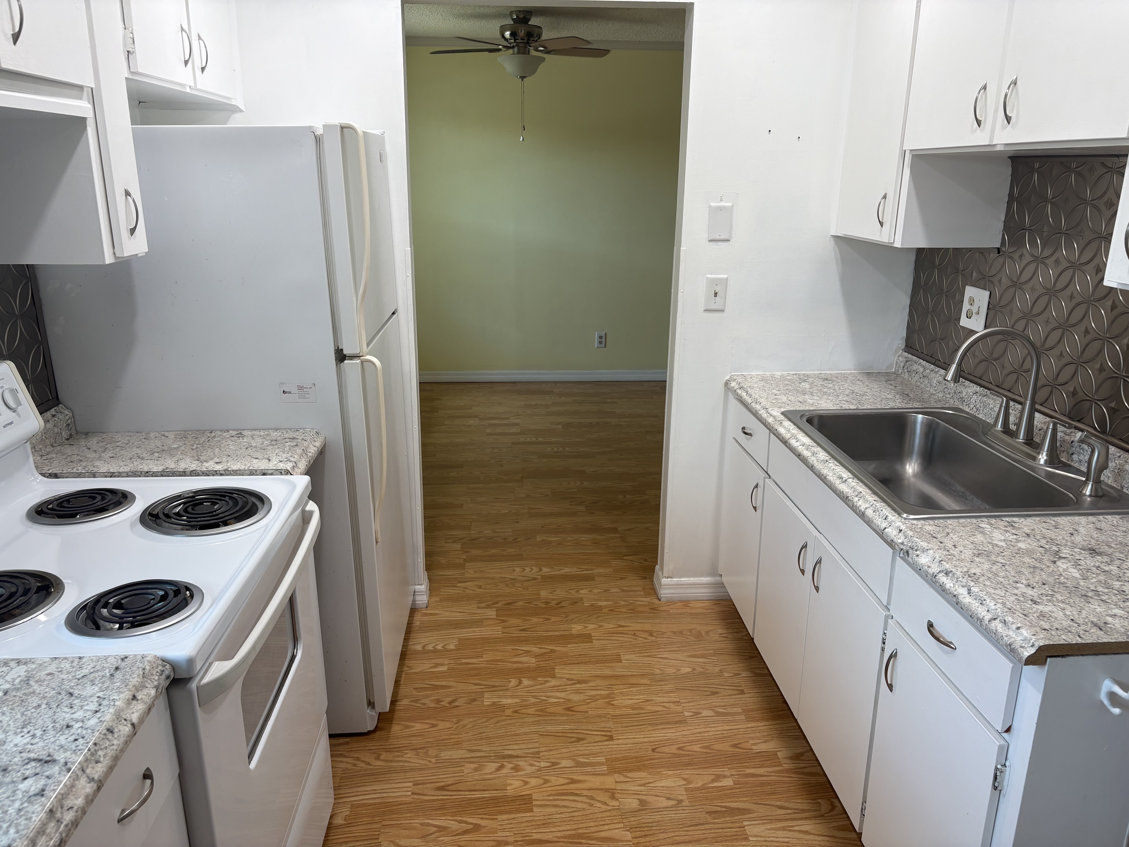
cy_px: 424
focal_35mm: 26
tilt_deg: -15.8
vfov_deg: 53.1
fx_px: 848
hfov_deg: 67.3
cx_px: 564
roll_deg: -0.2
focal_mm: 5.96
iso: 50
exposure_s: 1/120
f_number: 1.6
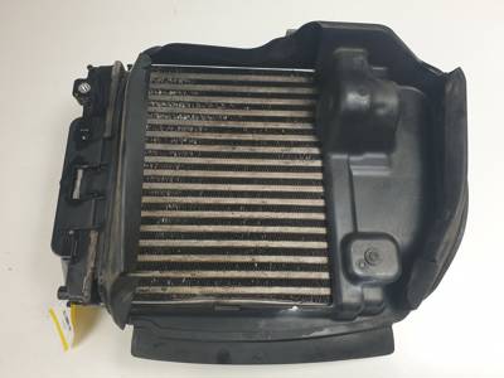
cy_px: 189
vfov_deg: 53.1
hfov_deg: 67.3
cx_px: 252
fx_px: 379
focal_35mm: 26
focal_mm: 4.3
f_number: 2.4
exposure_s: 1/112
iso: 50
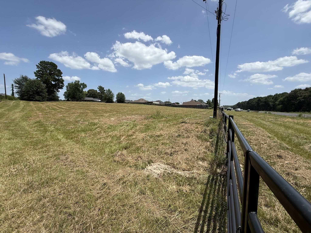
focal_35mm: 14
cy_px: 116
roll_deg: -1.6
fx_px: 126
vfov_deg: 85.7
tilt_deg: -4.2
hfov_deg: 102.1
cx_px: 156
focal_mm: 2.22
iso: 50
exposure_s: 1/2611
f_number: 2.2
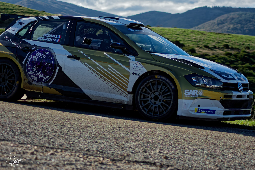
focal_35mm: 105
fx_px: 744
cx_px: 128
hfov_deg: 19.5
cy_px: 85
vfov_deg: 13.0
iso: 180
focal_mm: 70
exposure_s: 1/1250
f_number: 4
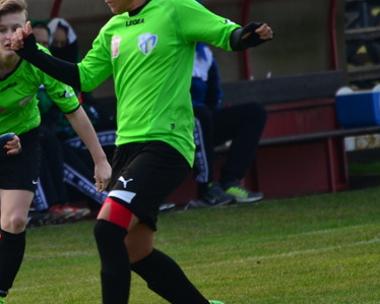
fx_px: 9456
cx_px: -9
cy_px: 129
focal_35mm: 841
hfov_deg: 2.3
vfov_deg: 1.8
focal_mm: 280
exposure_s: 1/500
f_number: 5.6
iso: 200
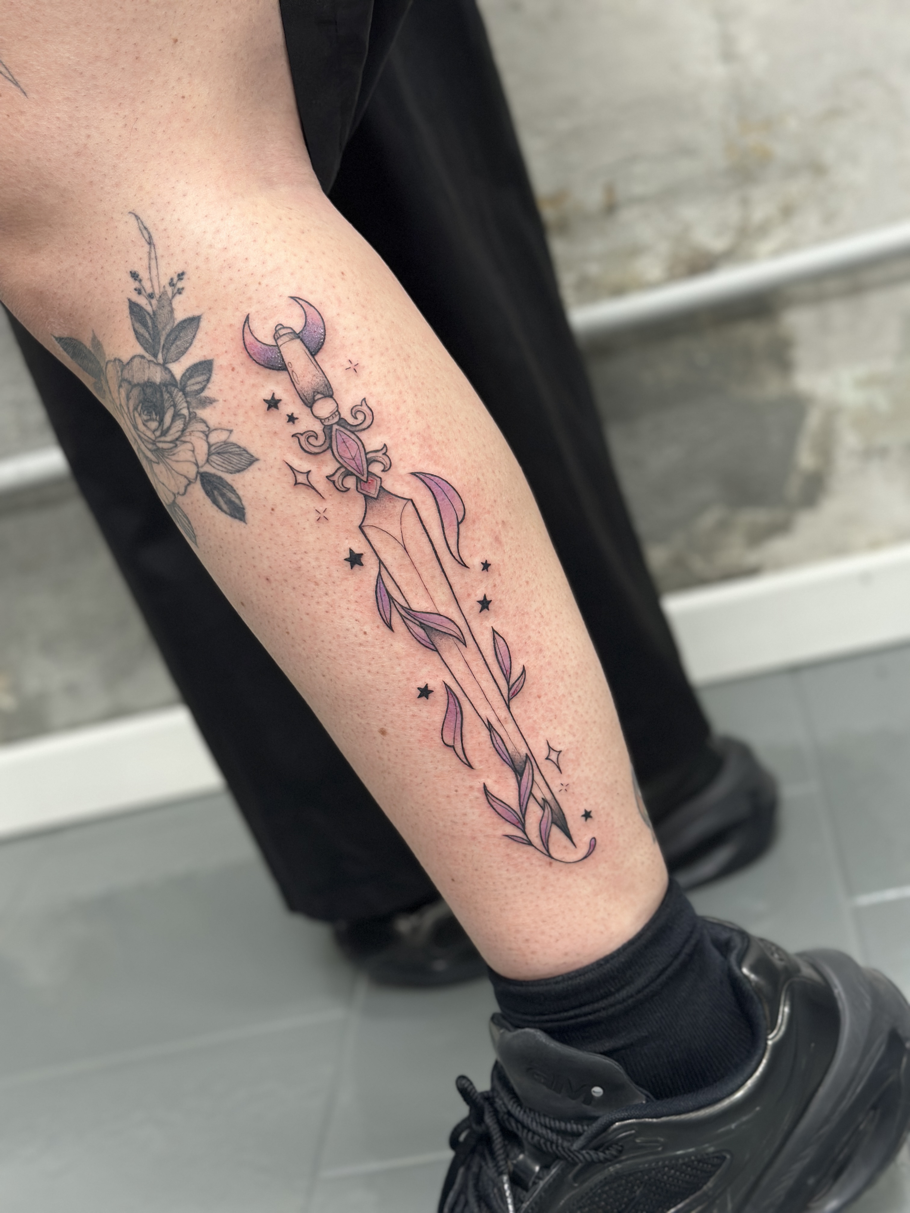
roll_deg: +17.2
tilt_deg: -20.6
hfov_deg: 30.3
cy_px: 606
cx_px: 455
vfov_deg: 39.7
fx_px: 1682
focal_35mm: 48
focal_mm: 6.86
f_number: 1.78
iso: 200
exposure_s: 1/50
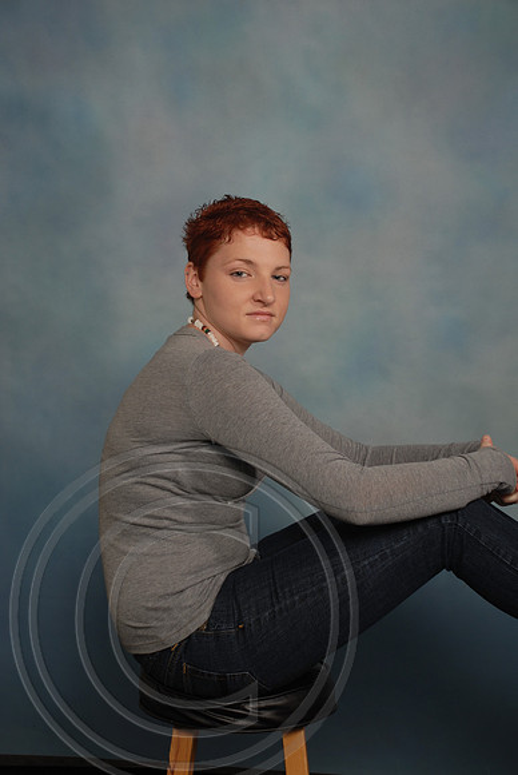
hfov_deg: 20.7
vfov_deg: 30.5
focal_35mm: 66
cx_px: 259
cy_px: 388
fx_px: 1421
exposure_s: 1/125
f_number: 5.6
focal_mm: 44
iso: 100
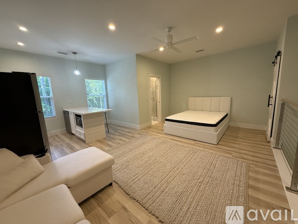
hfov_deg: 102.1
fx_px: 121
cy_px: 112
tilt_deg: -8.2
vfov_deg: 85.7
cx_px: 149
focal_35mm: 14
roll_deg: +1.4
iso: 250
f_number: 2.2
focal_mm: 2.22
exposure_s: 1/120
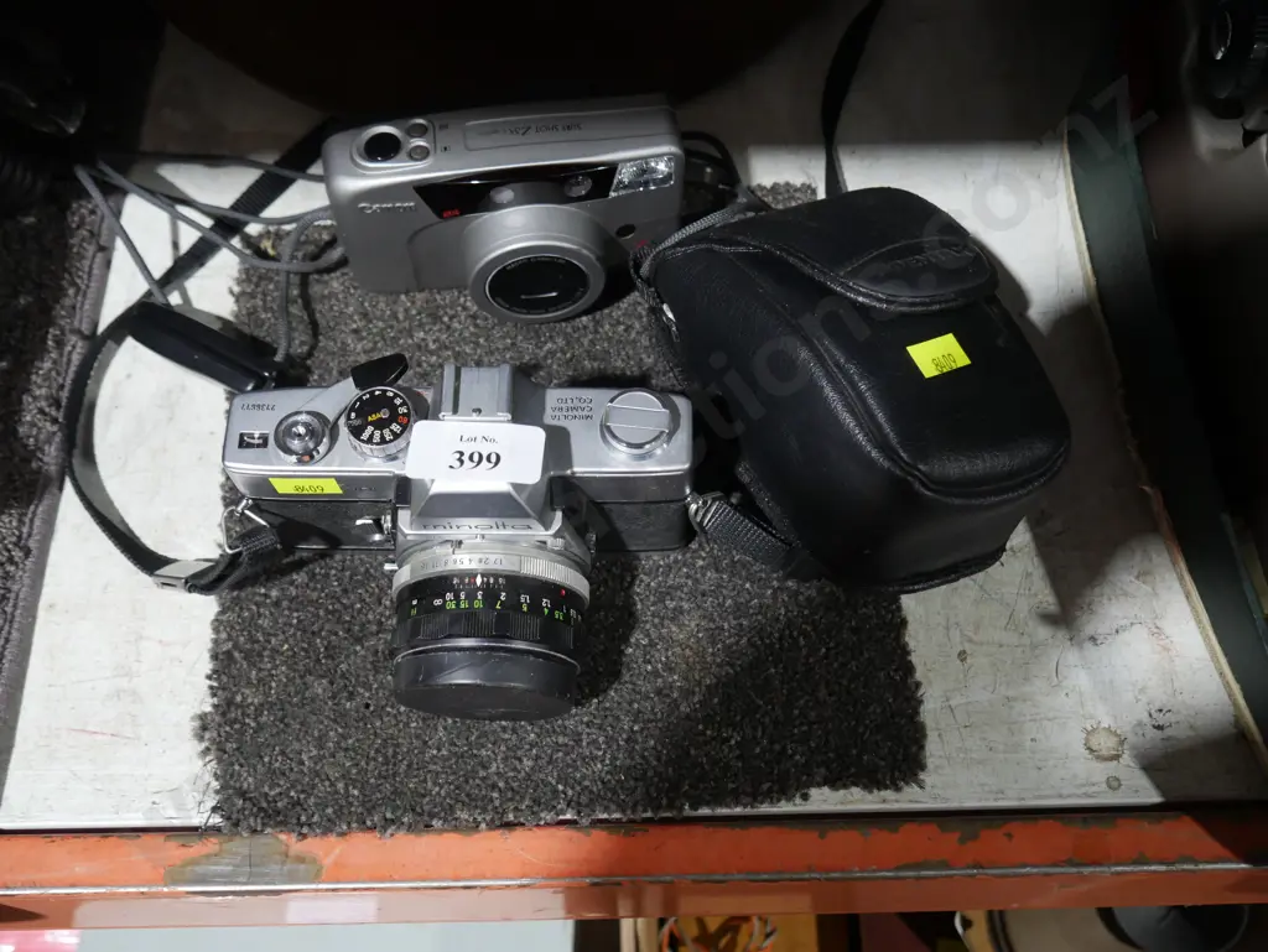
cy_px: 476
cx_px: 634
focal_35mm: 34
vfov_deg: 41.8
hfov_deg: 53.9
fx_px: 1246
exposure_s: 1/60
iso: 800
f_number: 4
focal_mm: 17
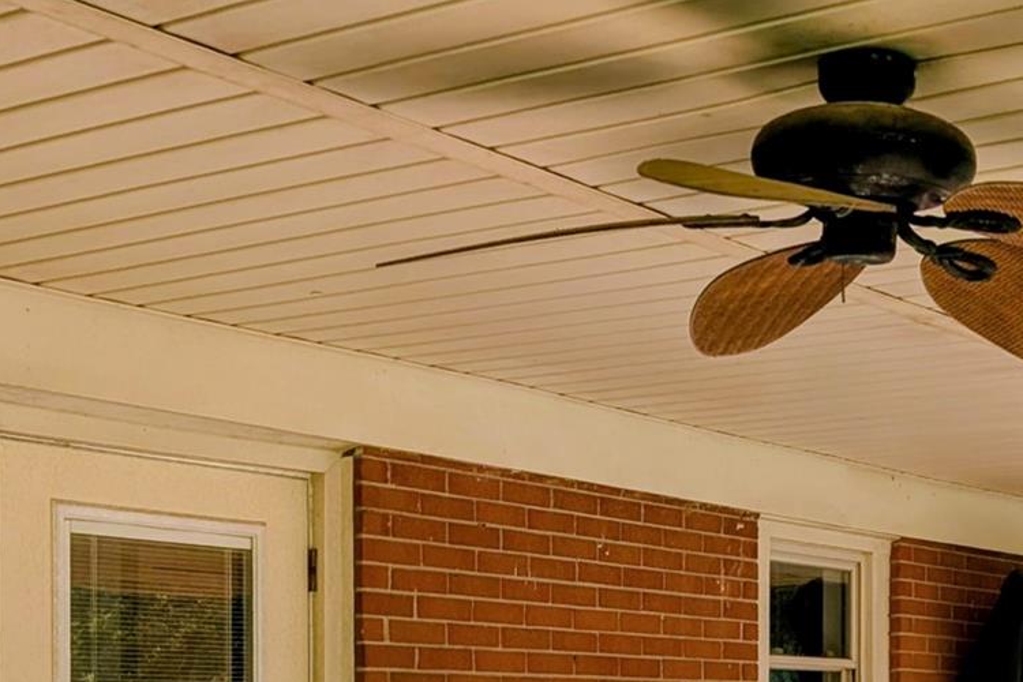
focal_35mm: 68
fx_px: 1932
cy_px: 741
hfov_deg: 29.1
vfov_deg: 19.2
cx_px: 800
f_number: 1.68
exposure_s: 1/217
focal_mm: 6.9
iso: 22
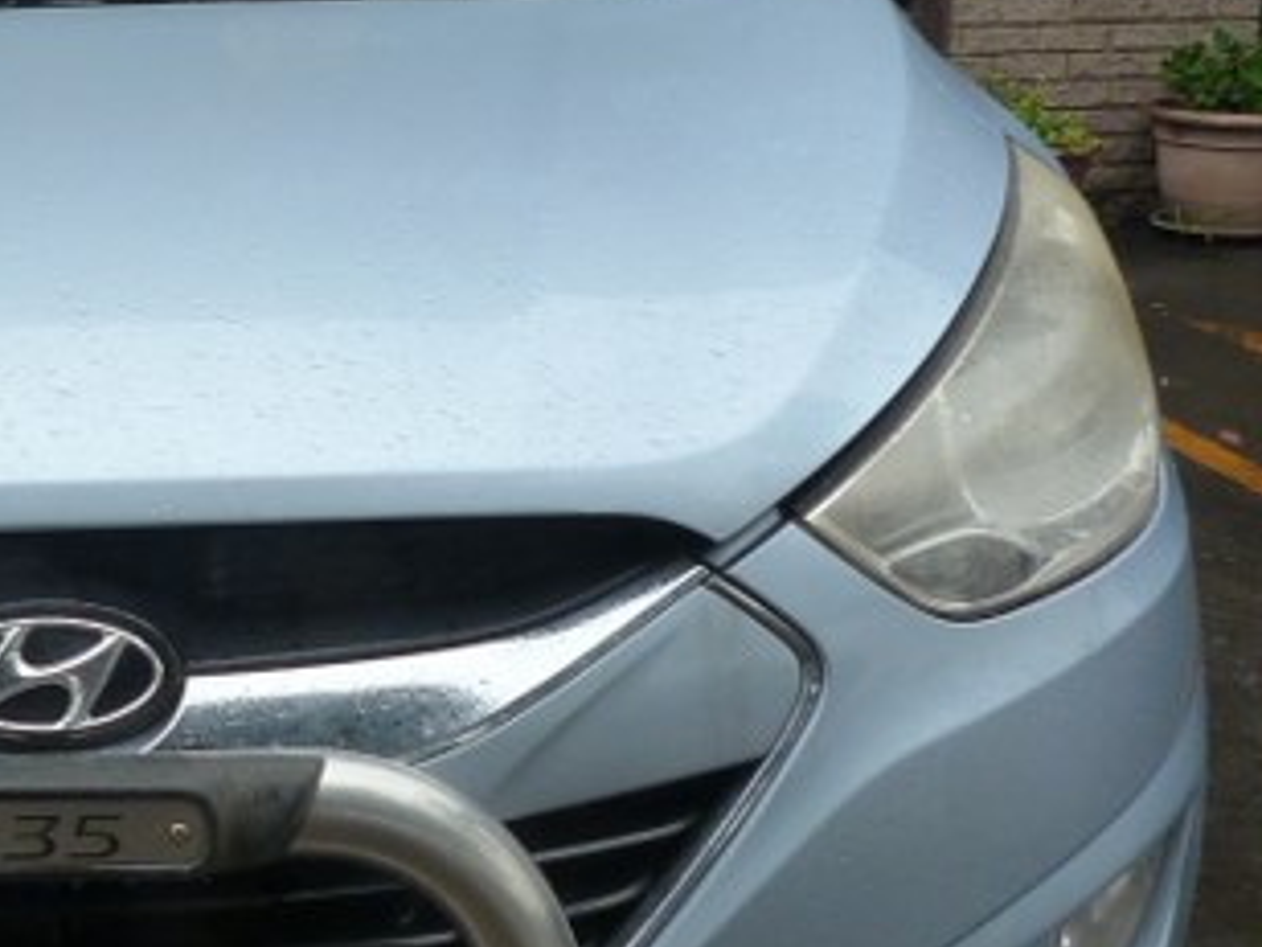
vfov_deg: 22.6
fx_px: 2370
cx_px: 152
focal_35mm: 65
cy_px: 512
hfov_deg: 28.8
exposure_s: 1/125
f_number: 4
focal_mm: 4.5
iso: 125
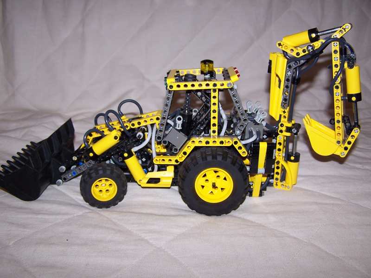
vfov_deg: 37.7
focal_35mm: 38
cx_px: 186
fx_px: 407
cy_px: 139
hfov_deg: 49.0
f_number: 2.8
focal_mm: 6.3
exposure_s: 1/60
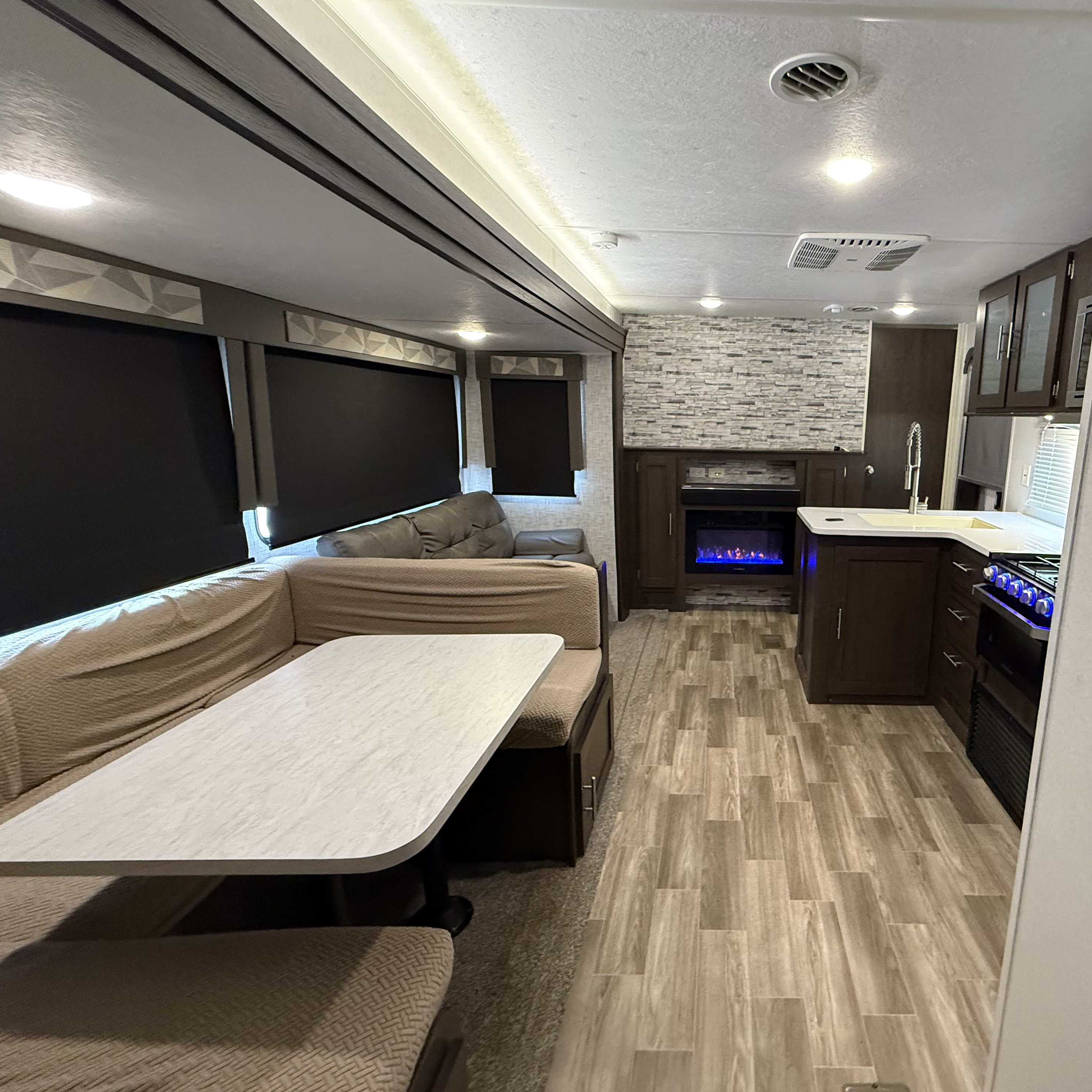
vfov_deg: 84.0
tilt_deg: -10.4
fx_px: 607
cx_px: 730
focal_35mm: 17
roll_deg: -1.1
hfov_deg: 81.1
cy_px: 541
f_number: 2.2
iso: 640
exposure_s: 1/60
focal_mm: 2.22
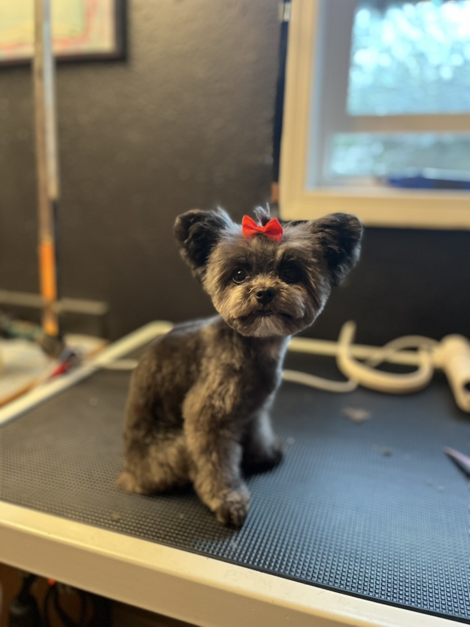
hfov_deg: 53.1
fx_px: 471
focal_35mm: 26
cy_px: 314
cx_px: 235
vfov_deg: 67.3
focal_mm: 5.1
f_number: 1.6
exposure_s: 1/60
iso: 320
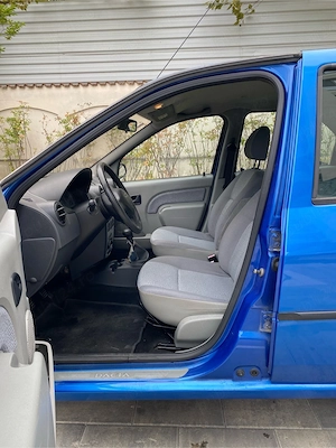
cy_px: 224
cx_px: 168
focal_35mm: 26
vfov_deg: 67.3
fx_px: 336
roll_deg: +0.1
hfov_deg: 53.1
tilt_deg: -10.9
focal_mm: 4.25
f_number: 1.8
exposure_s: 1/215
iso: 32
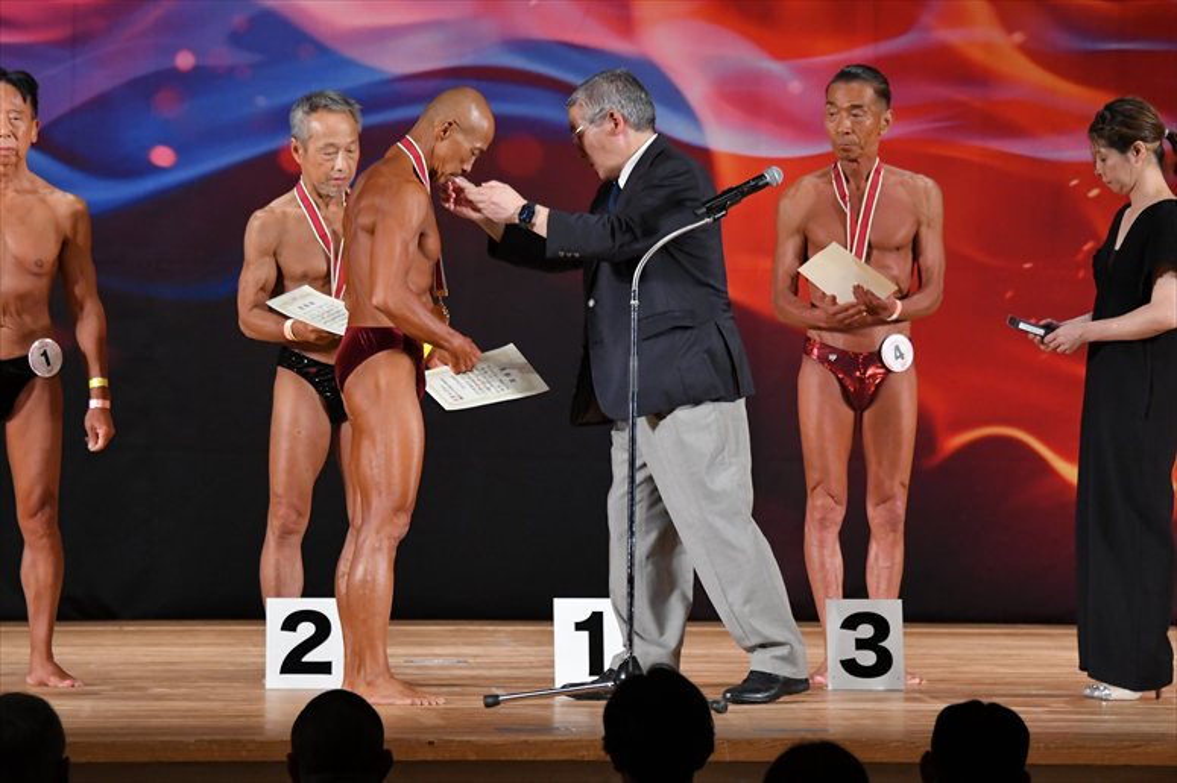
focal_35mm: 225
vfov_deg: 6.1
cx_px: 588
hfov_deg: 9.2
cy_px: 392
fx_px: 7353
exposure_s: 1/400
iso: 3200
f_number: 5.6
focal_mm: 150
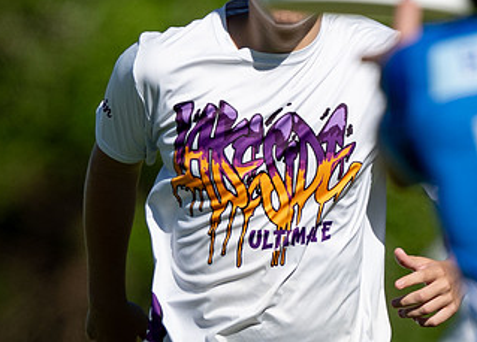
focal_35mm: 2061
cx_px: 150
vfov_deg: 0.7
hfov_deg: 1.0
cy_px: 470
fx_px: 27968
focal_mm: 400
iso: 72
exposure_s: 1/2000
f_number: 2.8
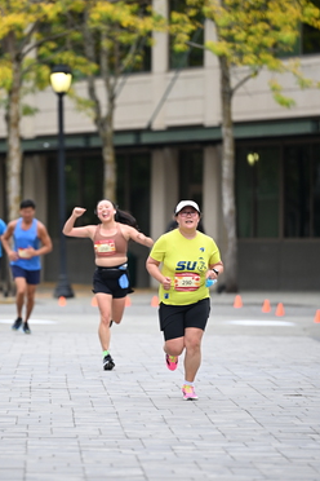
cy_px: 237
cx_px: 106
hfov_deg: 4.6
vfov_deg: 7.0
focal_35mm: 296
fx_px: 3946
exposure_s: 1/1600
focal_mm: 200
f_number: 2.8
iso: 640
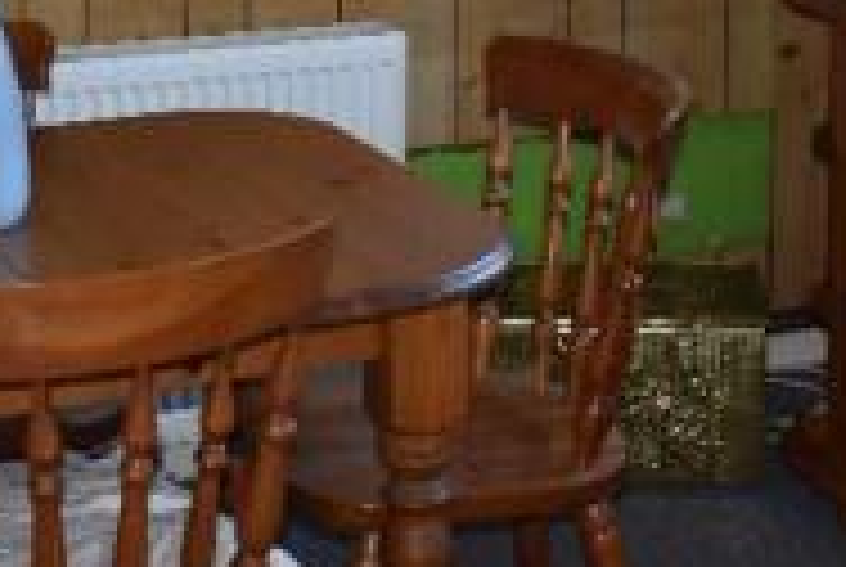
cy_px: -205
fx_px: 2212
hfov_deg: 21.6
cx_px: 439
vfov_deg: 13.9
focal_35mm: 94
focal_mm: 18
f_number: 4
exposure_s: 1/200
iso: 800
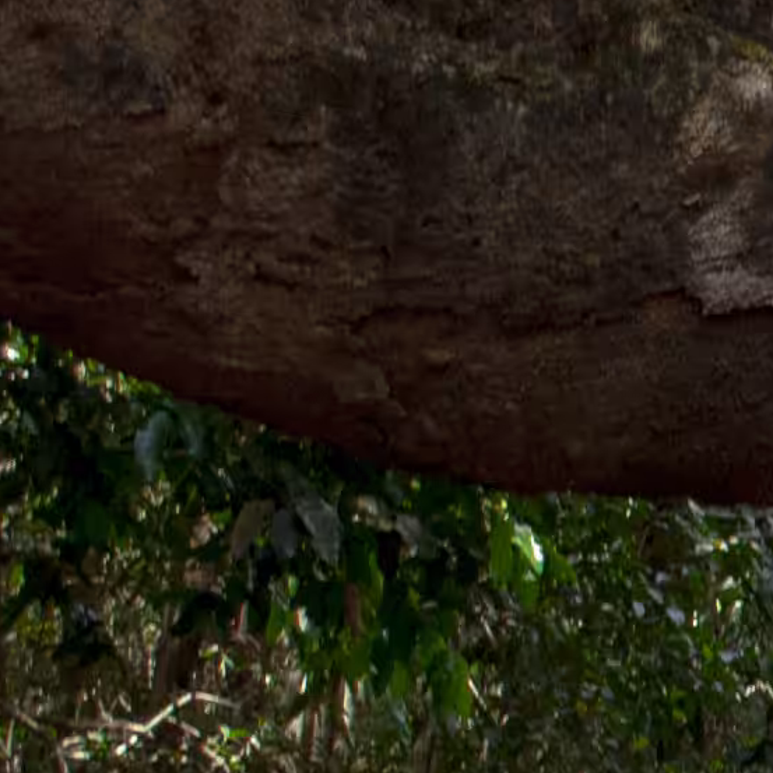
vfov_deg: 10.8
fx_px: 4068
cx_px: 1806
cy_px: 670
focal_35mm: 161
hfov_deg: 9.7
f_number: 5
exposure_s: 1/60
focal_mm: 18
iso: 200
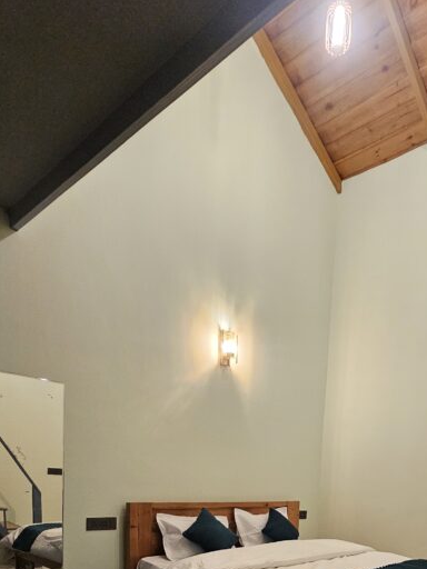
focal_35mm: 26
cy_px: 531
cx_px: 265
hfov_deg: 52.5
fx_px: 428
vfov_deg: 56.2
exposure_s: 1/33.3
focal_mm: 2.2
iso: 500
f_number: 2.2
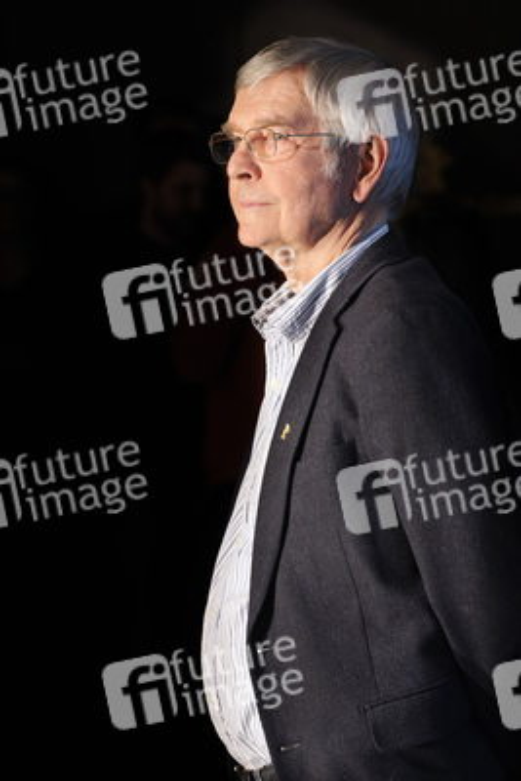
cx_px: 260
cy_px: 390
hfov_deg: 9.8
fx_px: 3036
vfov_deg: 14.6
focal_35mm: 140
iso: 200
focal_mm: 140
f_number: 5.6
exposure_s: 1/200
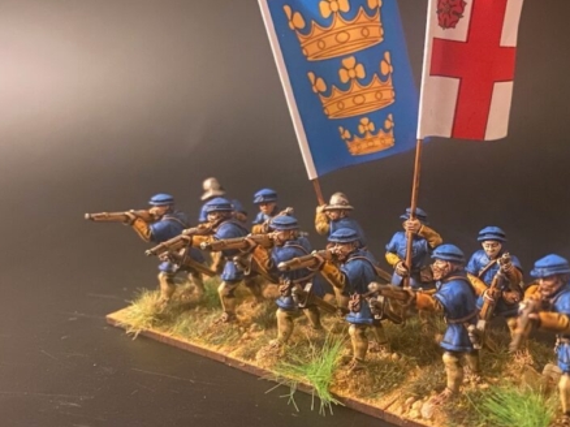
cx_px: 402
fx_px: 625
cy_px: 224
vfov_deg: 37.7
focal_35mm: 38
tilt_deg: -14.2
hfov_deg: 47.8
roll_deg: -0.2
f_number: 1.8
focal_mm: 4.25
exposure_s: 1/4
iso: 1000
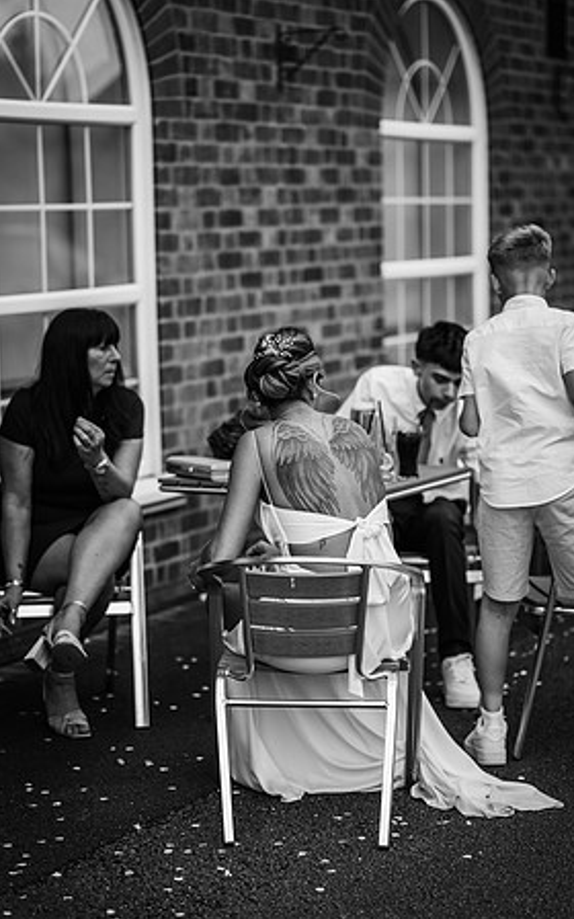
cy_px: 460
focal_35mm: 87
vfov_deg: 23.8
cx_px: 274
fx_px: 2178
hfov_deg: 15.0
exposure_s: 1/400
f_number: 2
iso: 100
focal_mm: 85
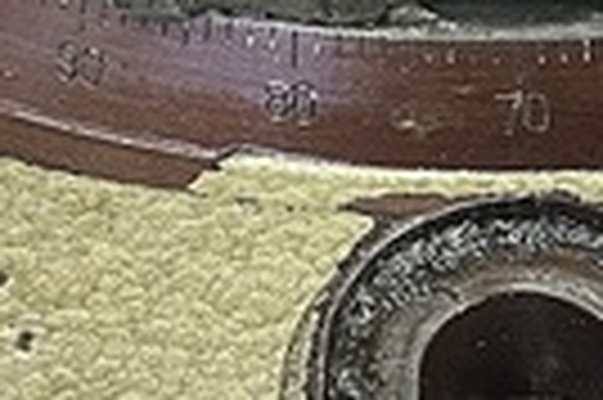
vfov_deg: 10.5
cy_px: 4
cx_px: 531
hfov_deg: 15.7
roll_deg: +2.3
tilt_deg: -43.4
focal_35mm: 129
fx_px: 2158
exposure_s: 1/60
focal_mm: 5.1
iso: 250
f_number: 1.6
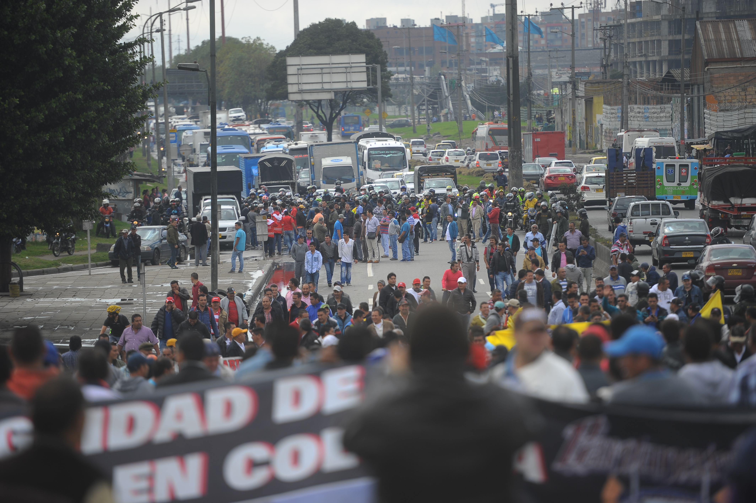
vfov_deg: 6.9
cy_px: 252
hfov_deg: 10.3
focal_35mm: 200
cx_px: 378
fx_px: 4197
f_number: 2.8
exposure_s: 1/1250
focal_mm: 200
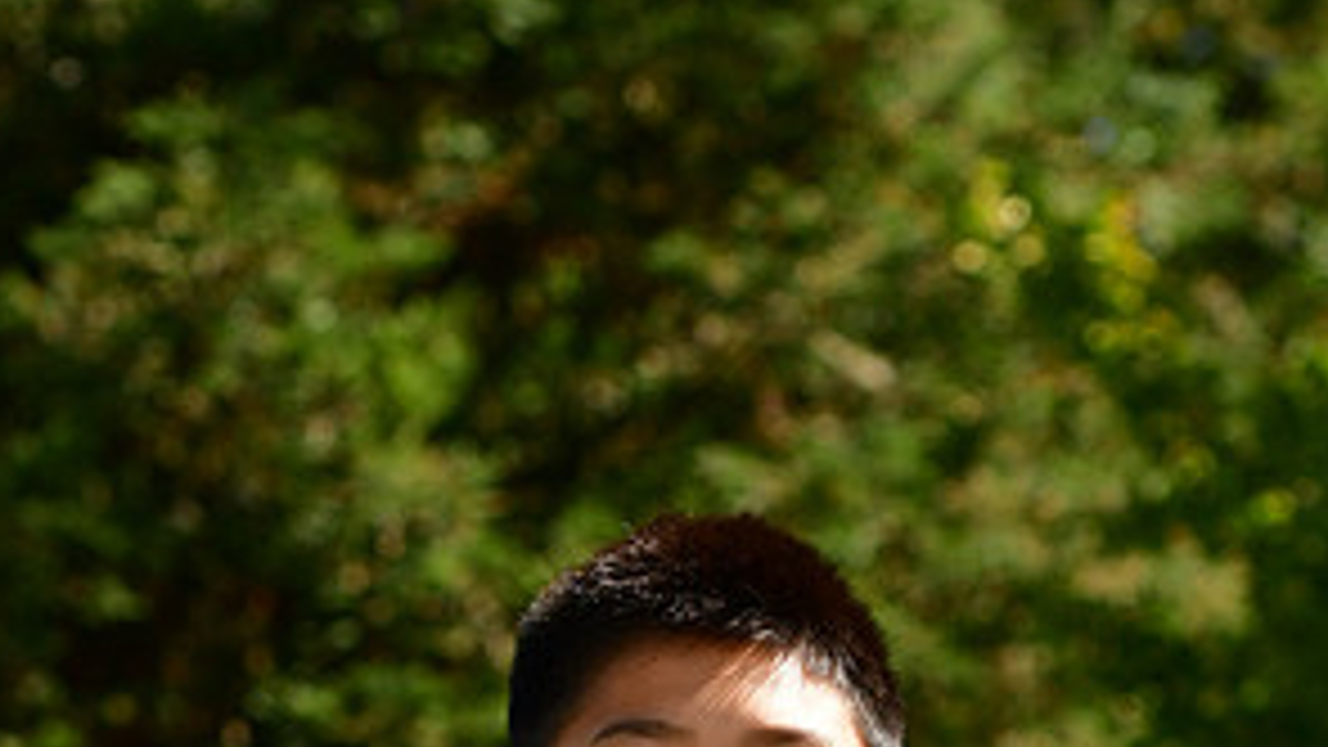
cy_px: 1278
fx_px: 8487
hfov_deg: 8.9
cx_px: 628
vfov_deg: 5.0
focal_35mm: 241
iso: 400
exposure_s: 1/2000
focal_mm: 78
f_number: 4.5
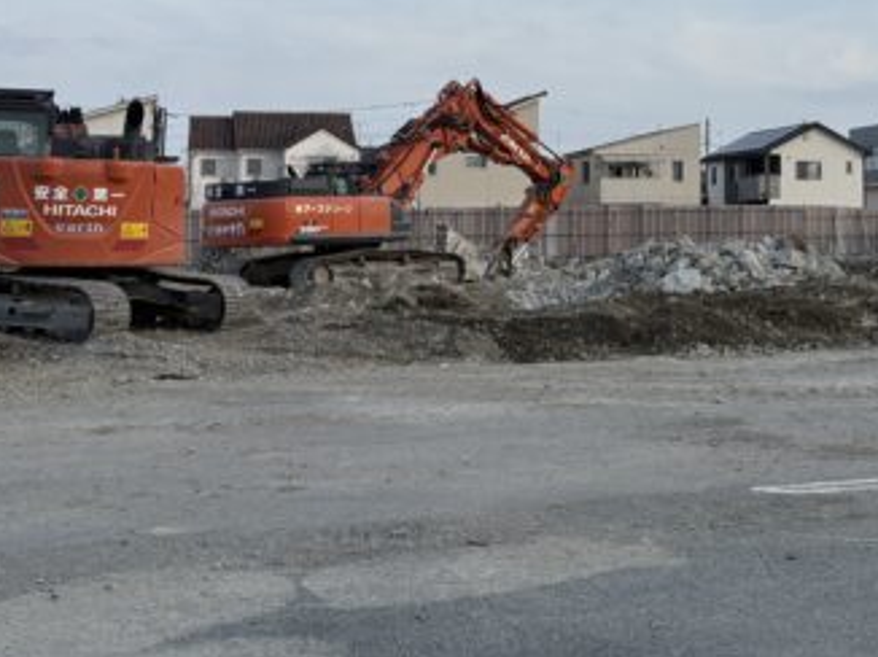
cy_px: 82
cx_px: 704
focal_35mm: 58
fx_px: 1470
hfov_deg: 32.3
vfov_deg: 24.6
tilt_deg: +5.5
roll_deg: +1.1
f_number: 1.6
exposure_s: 1/1287
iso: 50
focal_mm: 5.96
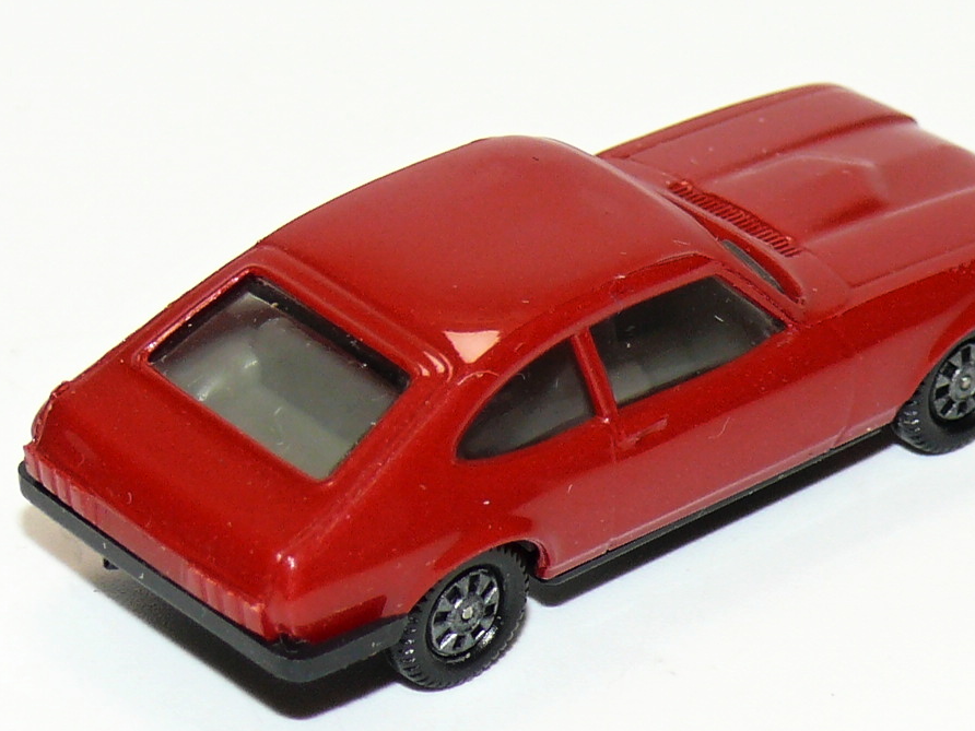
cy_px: 313
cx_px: 574
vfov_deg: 6.6
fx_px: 6366
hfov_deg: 8.8
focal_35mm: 226
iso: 100
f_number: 4
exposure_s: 1/30
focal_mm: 15
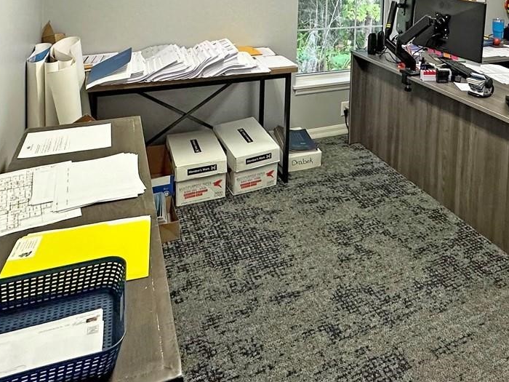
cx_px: 326
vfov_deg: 37.5
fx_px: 471
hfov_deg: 56.0
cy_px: -31
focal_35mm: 32
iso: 250
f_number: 2.2
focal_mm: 2.22
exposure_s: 1/120
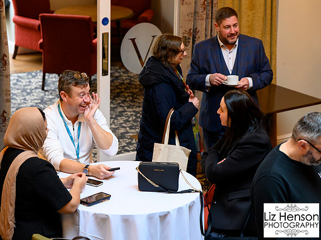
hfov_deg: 17.6
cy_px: 112
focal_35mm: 112
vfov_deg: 13.2
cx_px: 129
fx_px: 1038
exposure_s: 1/160
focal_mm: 95
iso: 5000
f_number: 4
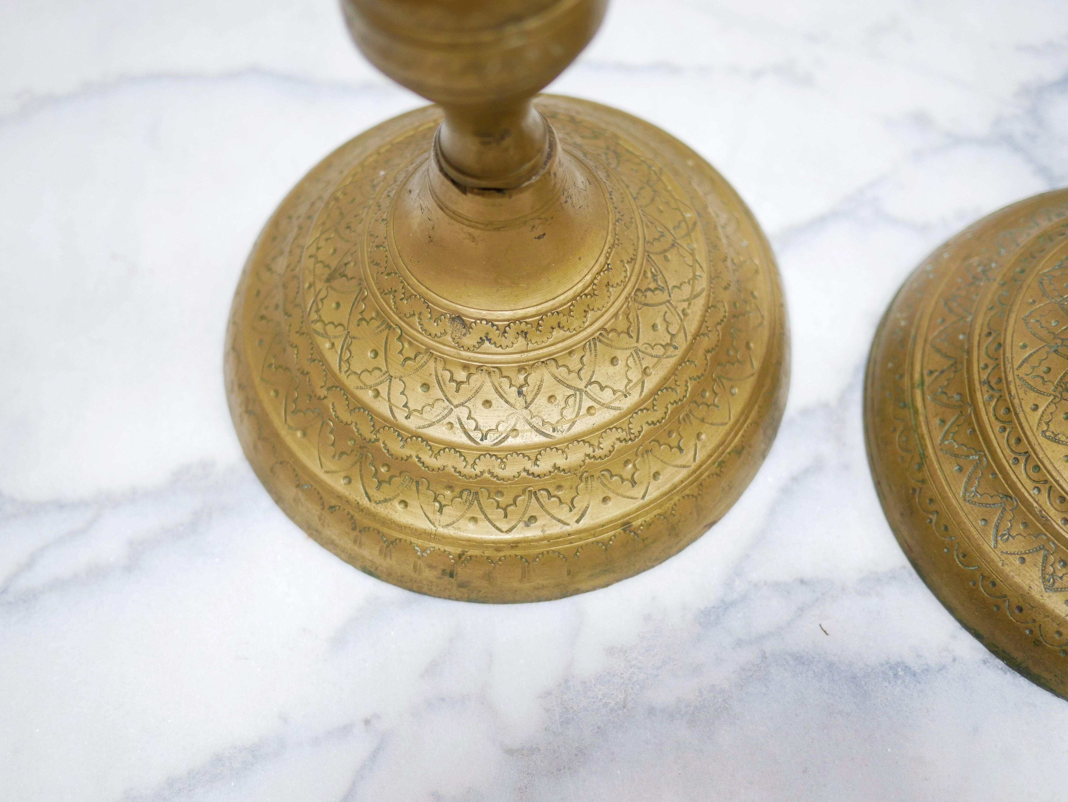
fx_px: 1235
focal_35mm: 40
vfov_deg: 36.0
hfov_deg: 46.8
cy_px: 401
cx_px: 534
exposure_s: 1/60
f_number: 1.7
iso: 640
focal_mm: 20
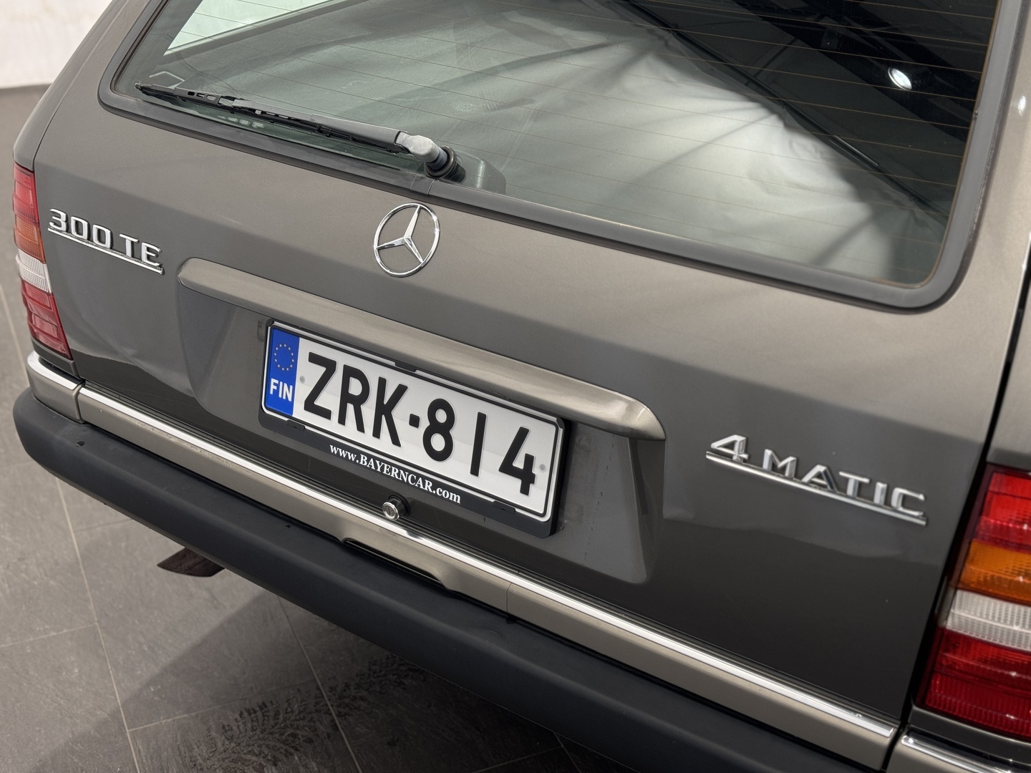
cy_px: 386
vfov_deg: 30.3
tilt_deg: -29.1
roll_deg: +1.3
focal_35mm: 48
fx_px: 1430
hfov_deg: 39.7
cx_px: 516
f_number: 1.78
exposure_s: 1/50
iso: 50
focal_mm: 6.76
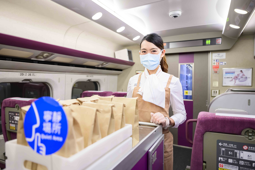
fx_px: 170
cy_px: 85
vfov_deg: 53.1
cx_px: 128
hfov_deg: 73.7
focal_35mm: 24
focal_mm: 24
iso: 2000
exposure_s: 1/80
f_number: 2.8
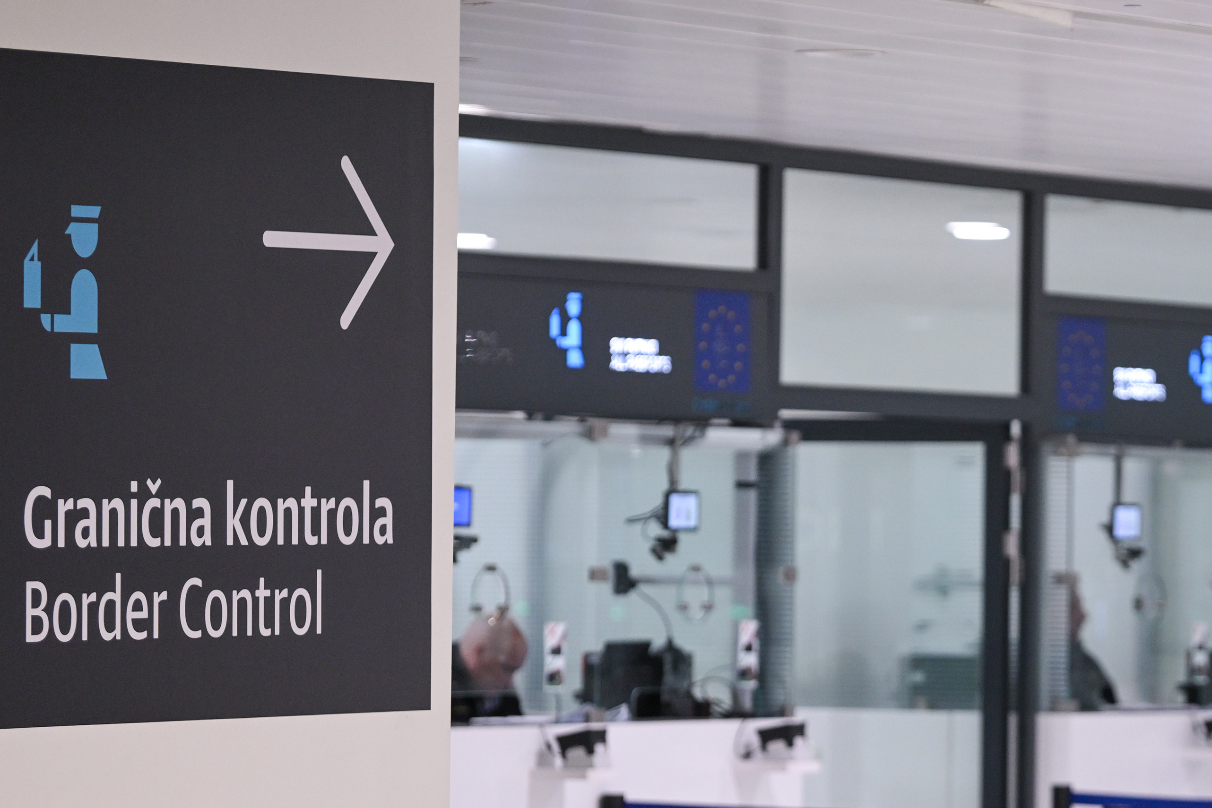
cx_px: 944
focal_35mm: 234
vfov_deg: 5.9
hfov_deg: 8.8
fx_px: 7878
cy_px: 545
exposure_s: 1/160
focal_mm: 150
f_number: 2.8
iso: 1600
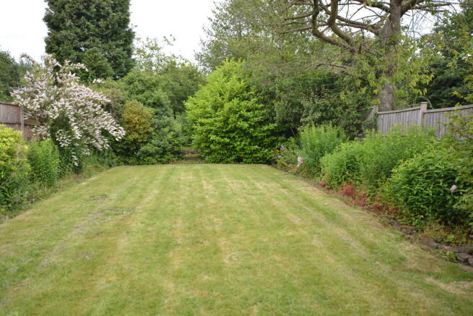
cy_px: 158
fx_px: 394
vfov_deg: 43.6
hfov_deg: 61.9
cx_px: 236
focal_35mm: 30
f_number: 3.5
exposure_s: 1/200
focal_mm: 20
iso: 100
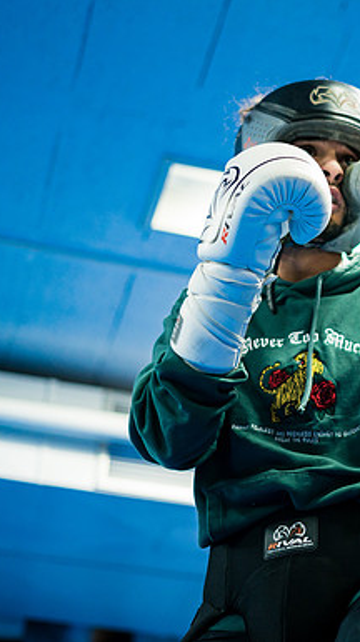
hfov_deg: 15.0
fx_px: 1343
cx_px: 365
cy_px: 321
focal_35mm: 79
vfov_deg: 26.9
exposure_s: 1/400
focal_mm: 50
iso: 1250
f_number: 1.8
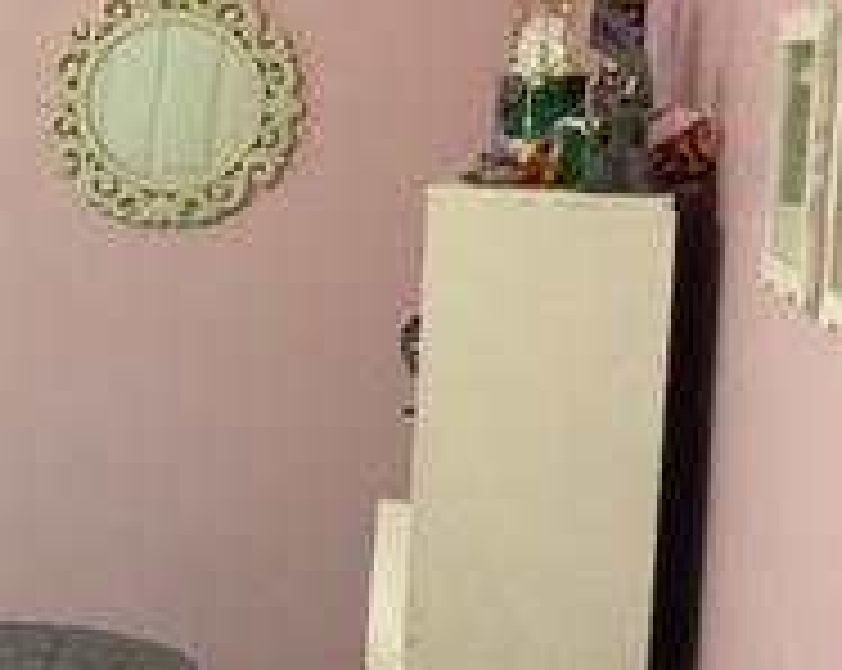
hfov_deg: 17.2
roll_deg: -1.6
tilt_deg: -4.4
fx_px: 2413
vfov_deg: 15.8
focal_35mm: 97
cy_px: 211
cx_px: -540
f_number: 2.2
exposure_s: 1/15
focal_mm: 4.15
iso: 64
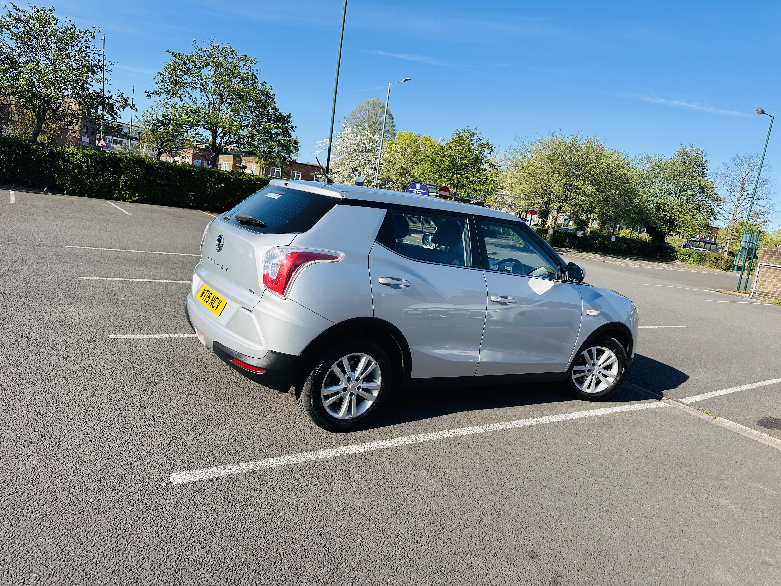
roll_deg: -6.3
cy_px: 293
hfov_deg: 71.6
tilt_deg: -7.2
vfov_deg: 56.8
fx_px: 541
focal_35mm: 24
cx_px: 390
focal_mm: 6.86
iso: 80
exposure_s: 1/2660
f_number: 1.78
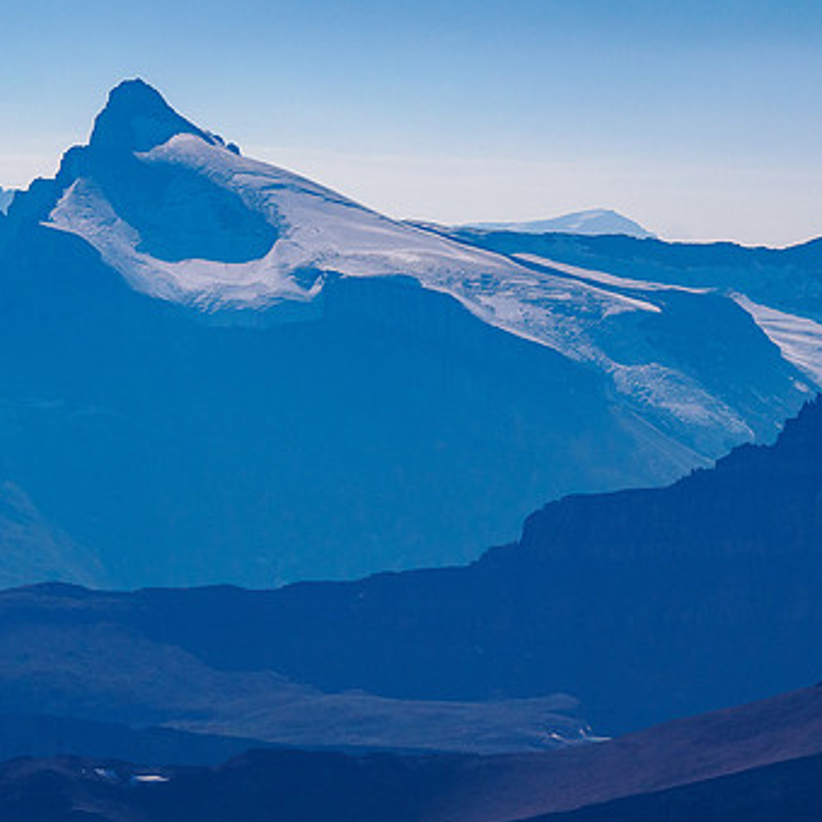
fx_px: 5669
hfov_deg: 8.3
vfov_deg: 8.3
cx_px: 561
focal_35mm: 211
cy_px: 359
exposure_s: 1/640
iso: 200
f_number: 8
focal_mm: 70
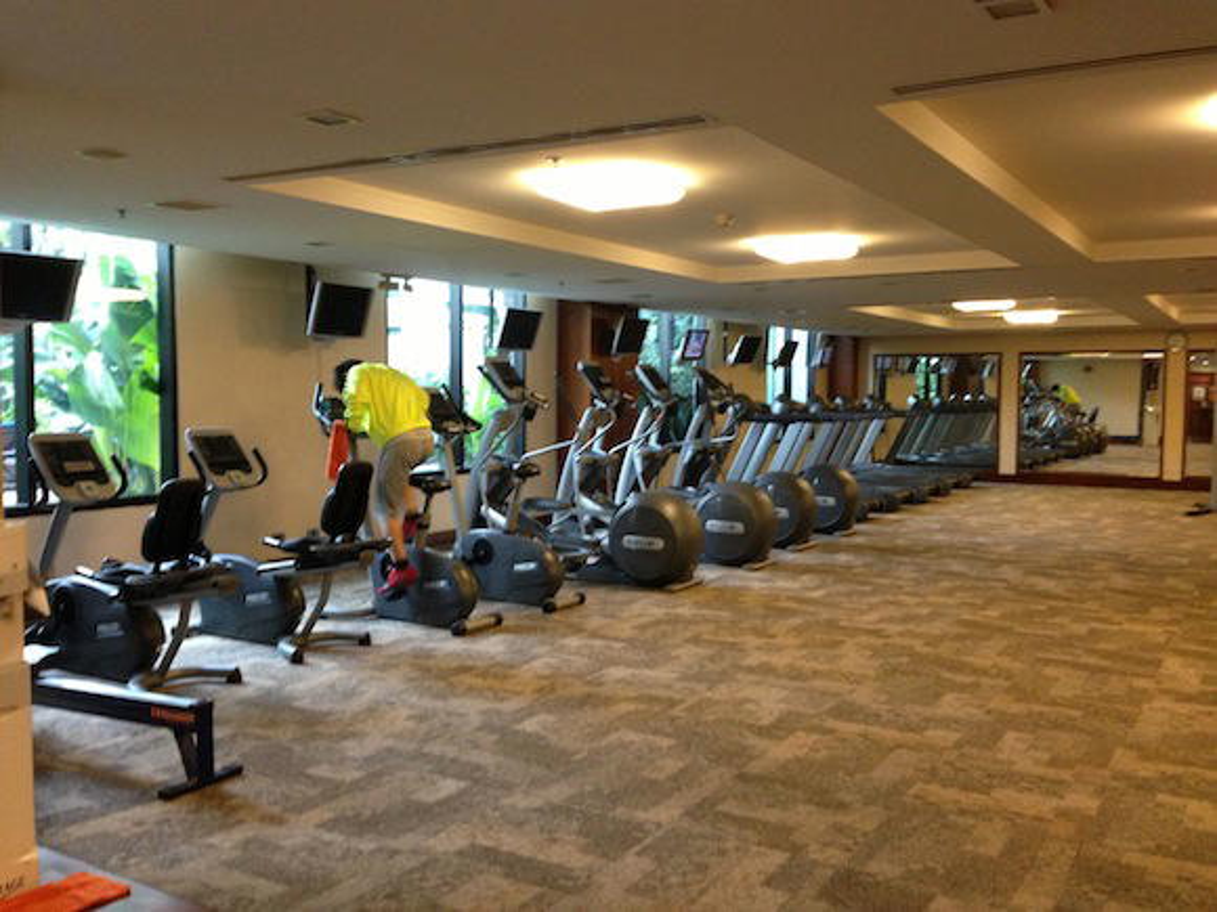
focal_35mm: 33
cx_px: 608
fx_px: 1160
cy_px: 456
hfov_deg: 55.4
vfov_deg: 42.9
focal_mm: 4.13
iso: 250
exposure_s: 1/20
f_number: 2.4
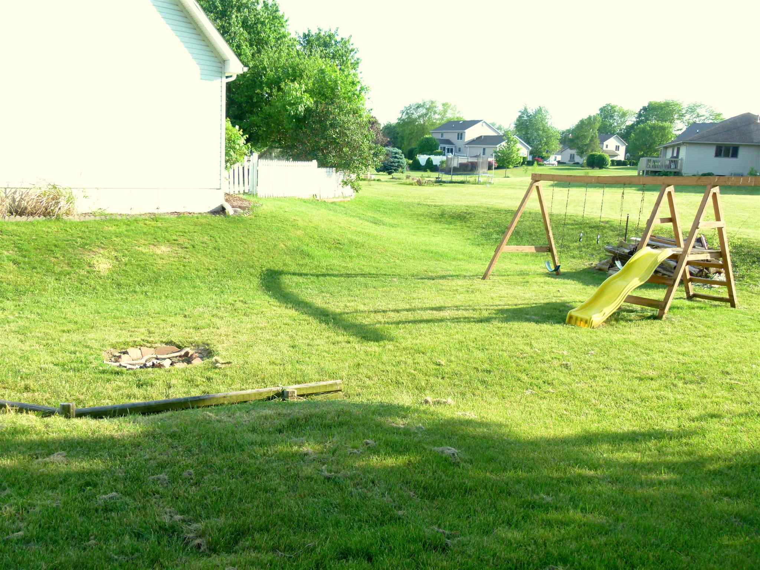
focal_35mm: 30
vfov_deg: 46.8
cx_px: 380
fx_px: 659
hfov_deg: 60.0
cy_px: 285
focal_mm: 5.3
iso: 100
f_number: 2.9
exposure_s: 1/250
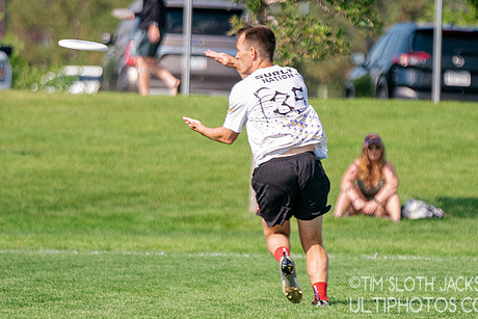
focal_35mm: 502
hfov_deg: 4.1
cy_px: 142
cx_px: 306
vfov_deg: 2.7
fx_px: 6667
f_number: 2.8
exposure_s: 1/10000
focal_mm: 200
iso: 640
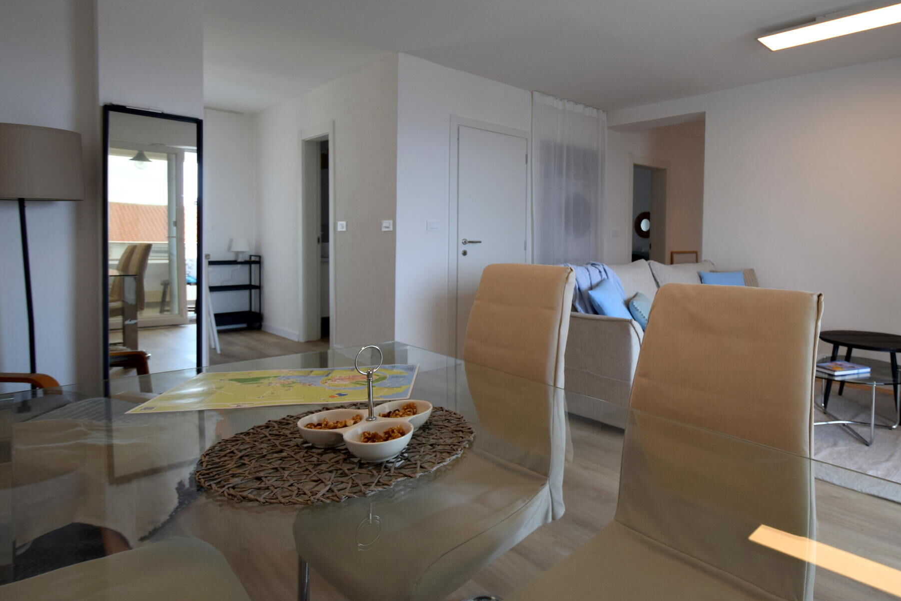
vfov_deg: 61.4
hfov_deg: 81.7
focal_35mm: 20
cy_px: 242
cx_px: 584
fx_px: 501
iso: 400
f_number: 5.6
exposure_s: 1/125
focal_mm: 10
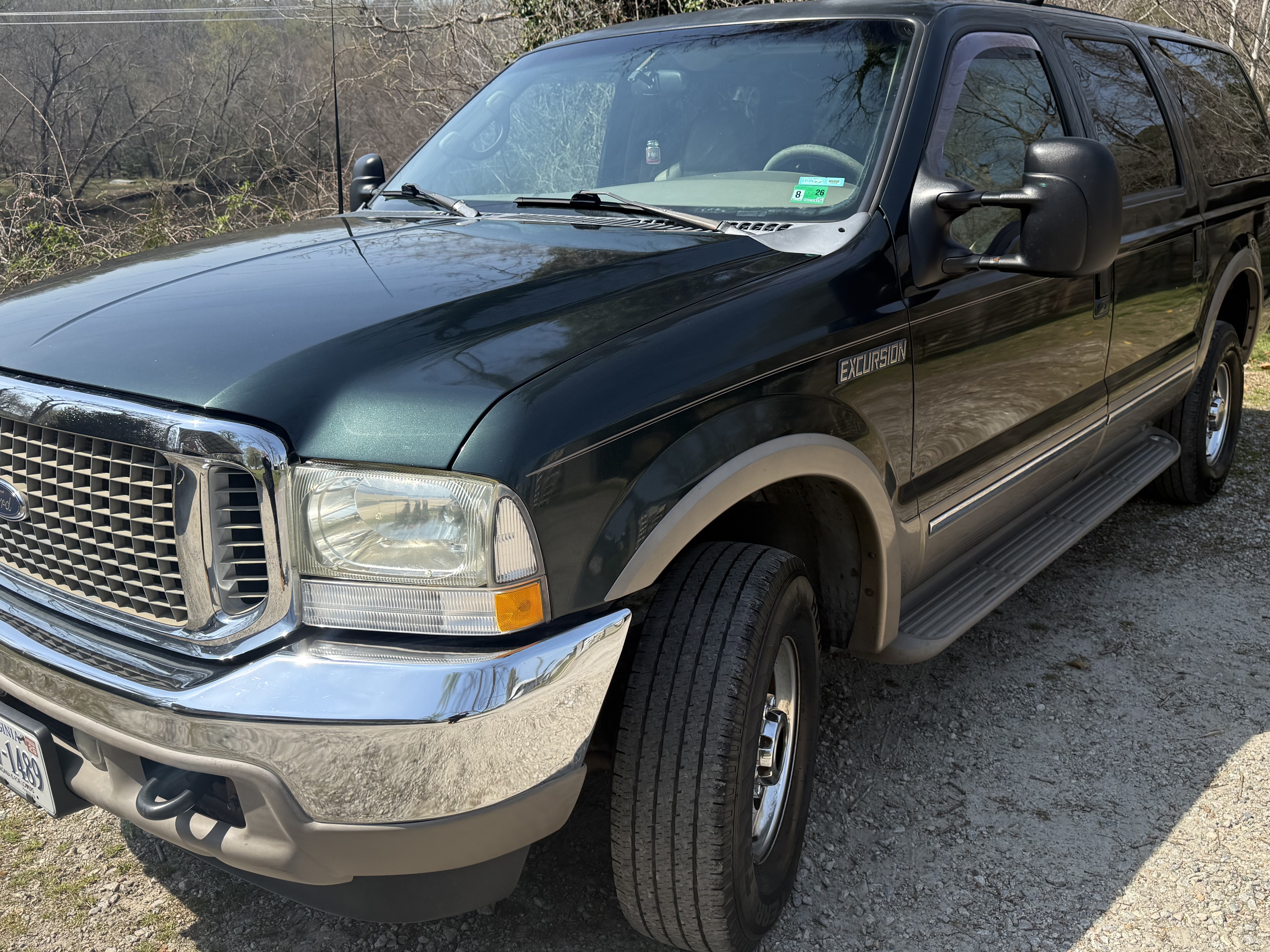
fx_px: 1137
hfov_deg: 58.3
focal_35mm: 31
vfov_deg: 45.3
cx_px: 683
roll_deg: +0.2
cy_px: 413
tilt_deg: -14.8
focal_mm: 6.76
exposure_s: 1/3279
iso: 100
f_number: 1.78
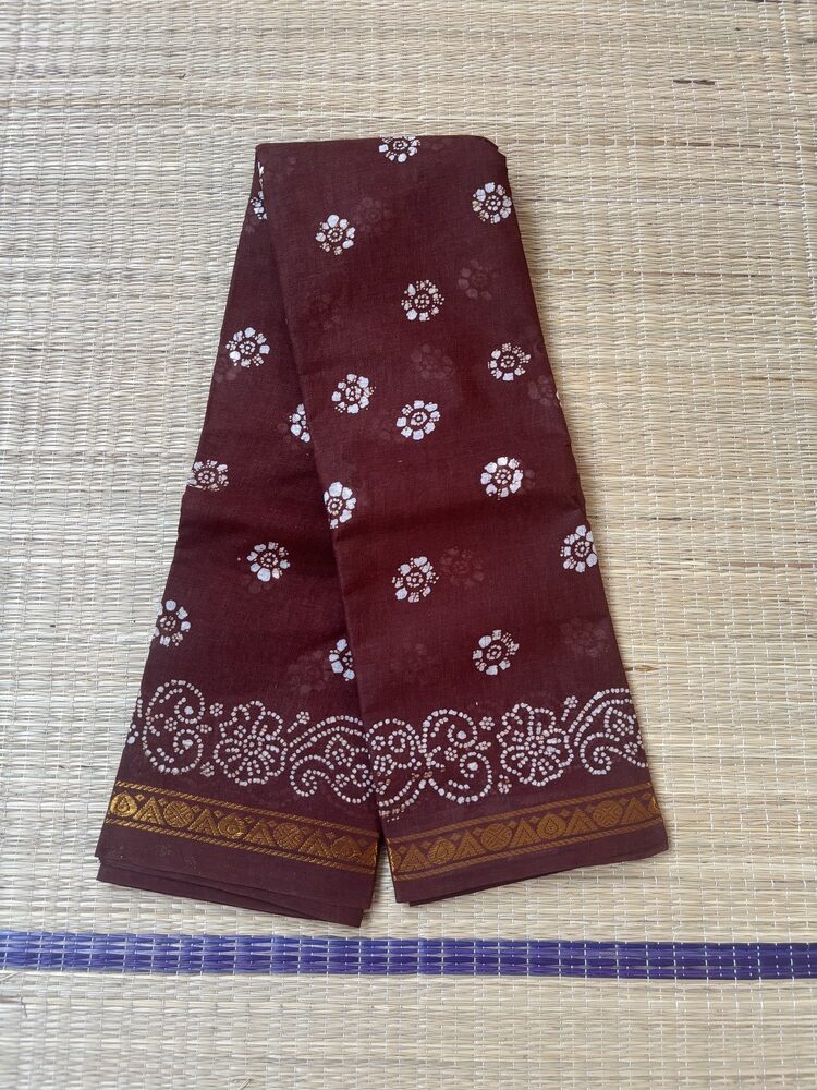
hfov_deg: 53.1
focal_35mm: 26
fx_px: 818
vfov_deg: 67.3
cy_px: 545
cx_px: 408
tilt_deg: -78.3
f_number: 1.6
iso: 125
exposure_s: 1/63
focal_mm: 5.96
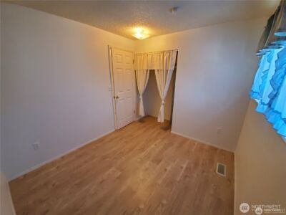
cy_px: 108
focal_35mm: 13
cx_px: 143
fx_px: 107
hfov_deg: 106.2
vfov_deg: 89.9
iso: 320
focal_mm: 1.8
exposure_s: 1/59
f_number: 2.2
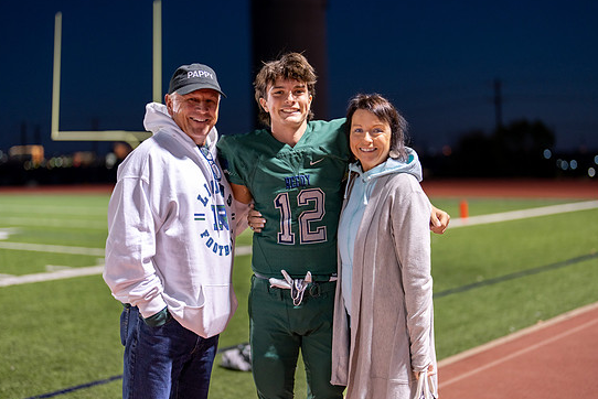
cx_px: 303
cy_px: 197
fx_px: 897
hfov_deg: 36.9
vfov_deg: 25.1
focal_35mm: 54
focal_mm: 50
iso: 640
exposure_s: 1/320
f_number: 1.2
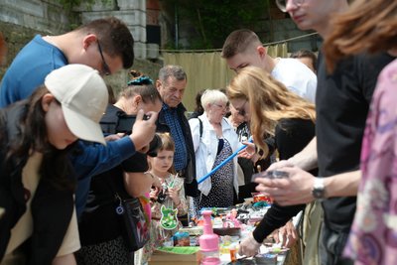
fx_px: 529
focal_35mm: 48
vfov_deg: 28.1
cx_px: 198
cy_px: 132
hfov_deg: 41.1
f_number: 4
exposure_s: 1/160
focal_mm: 48
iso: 320
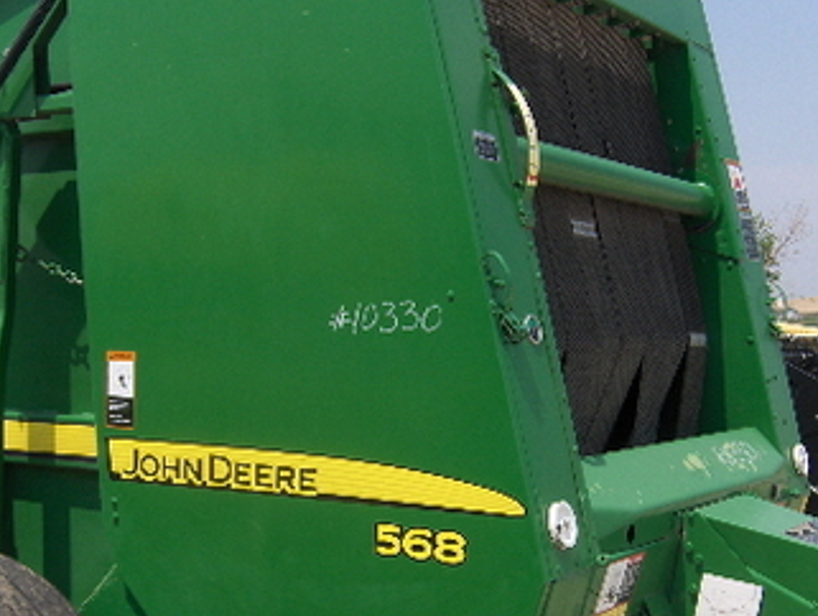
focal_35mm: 59
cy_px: 445
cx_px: 363
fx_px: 1397
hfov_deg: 32.6
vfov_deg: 24.7
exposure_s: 1/592
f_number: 5.5
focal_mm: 7.5
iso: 100
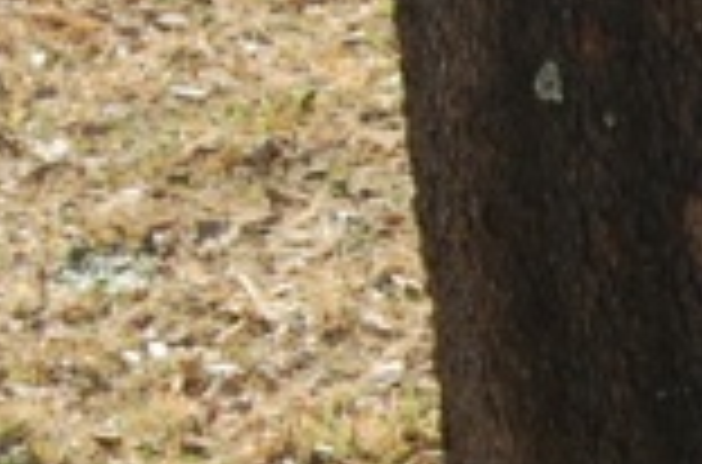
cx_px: 1197
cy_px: 538
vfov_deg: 5.7
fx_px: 4608
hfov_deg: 8.4
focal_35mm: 237
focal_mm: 24
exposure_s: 1/200
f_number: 7.1
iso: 200
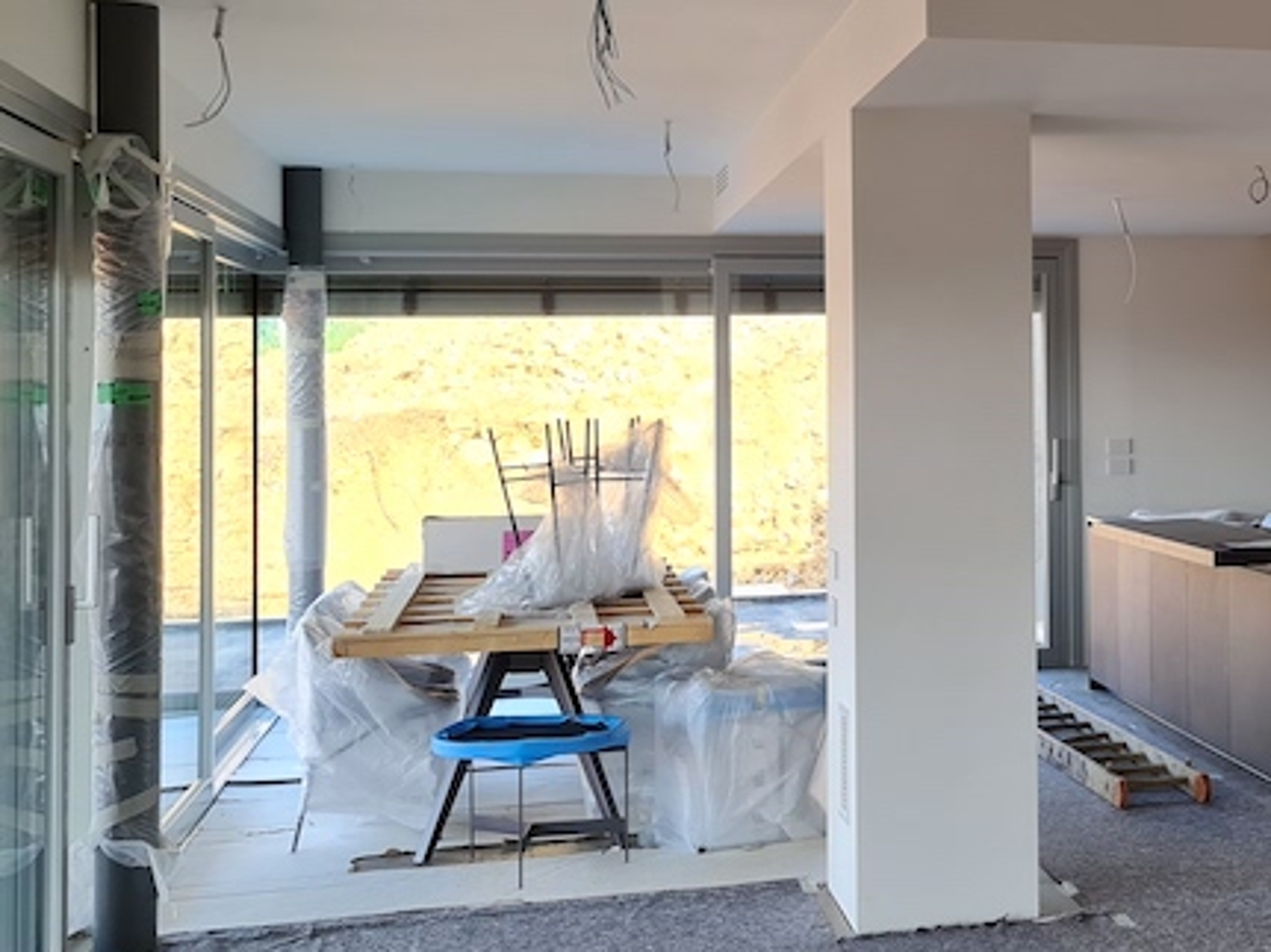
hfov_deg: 31.1
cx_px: 1239
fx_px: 2129
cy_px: 348
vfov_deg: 25.1
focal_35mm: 58
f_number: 1.8
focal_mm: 7
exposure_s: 1/100
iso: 50
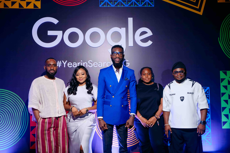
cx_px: 115
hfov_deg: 54.4
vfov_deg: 37.9
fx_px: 224
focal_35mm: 35
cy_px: 76
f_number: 5
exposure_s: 1/250
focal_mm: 23
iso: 1600
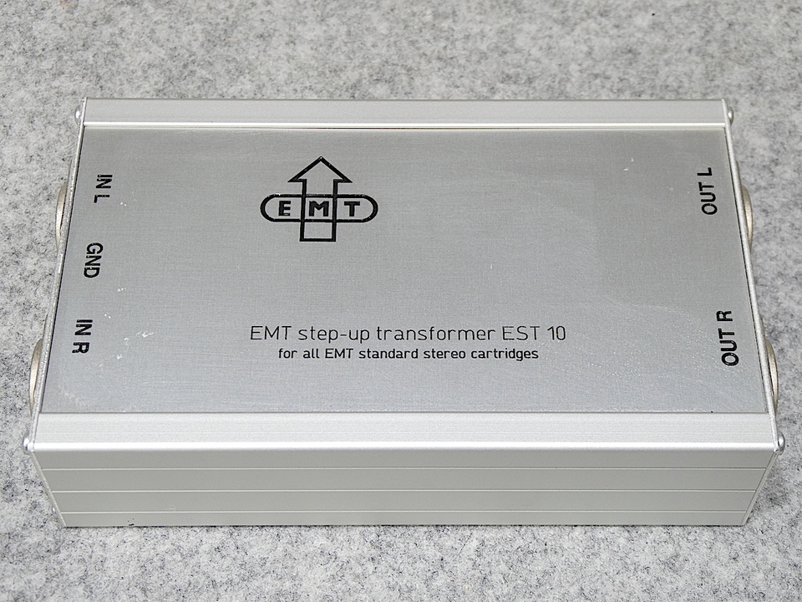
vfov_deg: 24.0
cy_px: 301
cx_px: 401
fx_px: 1413
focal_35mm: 61
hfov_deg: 31.7
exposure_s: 1/13
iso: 200
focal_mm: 10.9
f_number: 4.3
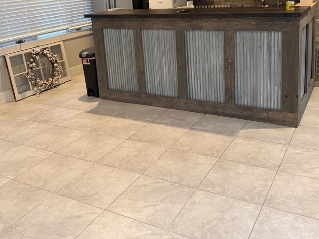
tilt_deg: -12.4
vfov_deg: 36.7
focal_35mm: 38
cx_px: 160
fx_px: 350
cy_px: 55
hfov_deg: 49.0
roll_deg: +4.2
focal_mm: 6.76
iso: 400
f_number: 1.78
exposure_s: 1/60
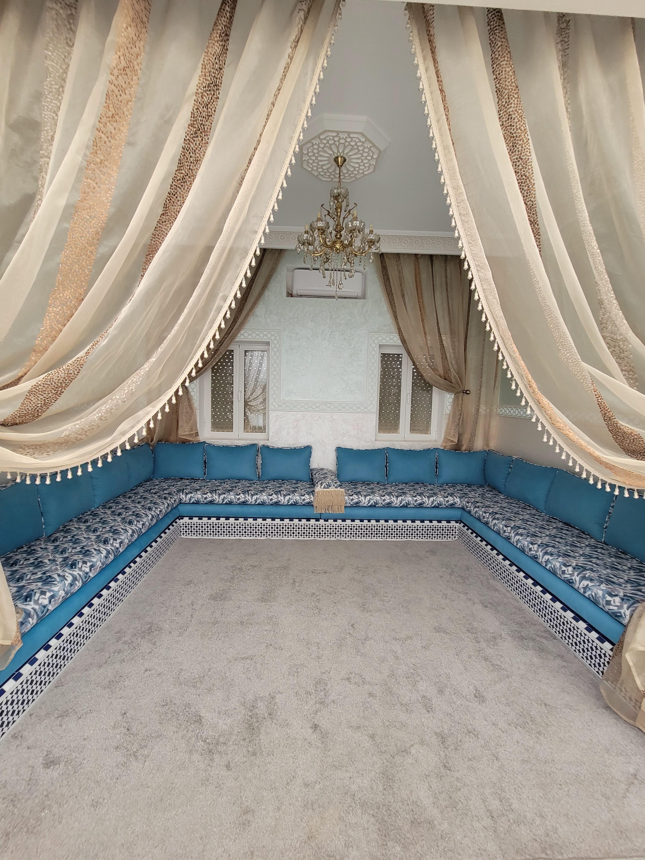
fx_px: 323
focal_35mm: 13
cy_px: 430
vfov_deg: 106.2
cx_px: 322
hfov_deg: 89.9
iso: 250
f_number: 2.2
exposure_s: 1/50
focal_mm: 2.2
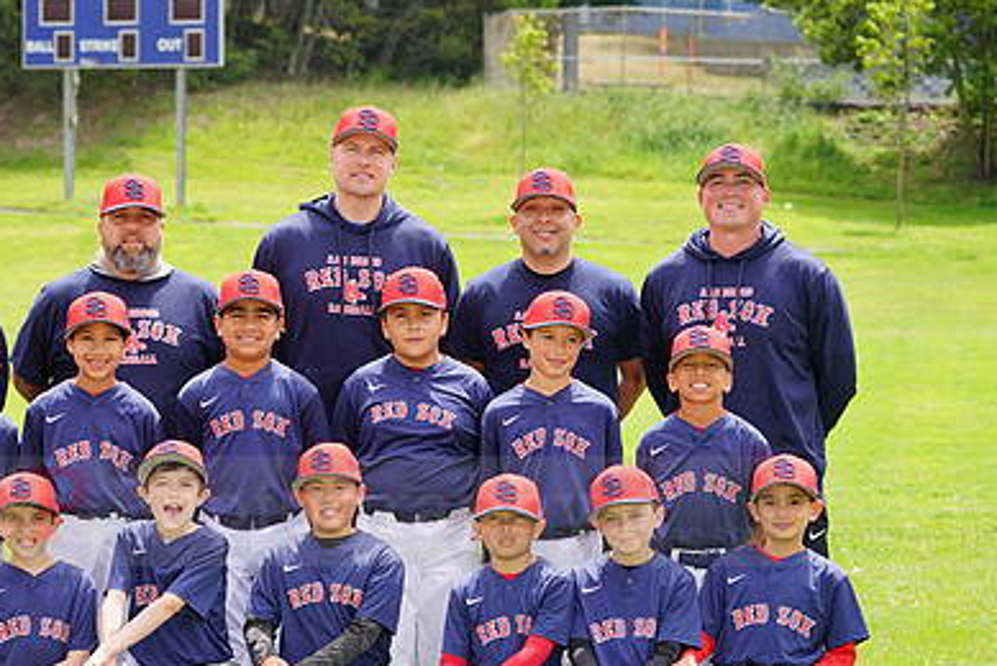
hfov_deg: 13.7
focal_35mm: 149
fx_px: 4129
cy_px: 491
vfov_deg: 9.2
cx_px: 284
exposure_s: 1/250
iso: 100
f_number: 6.3
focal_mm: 100
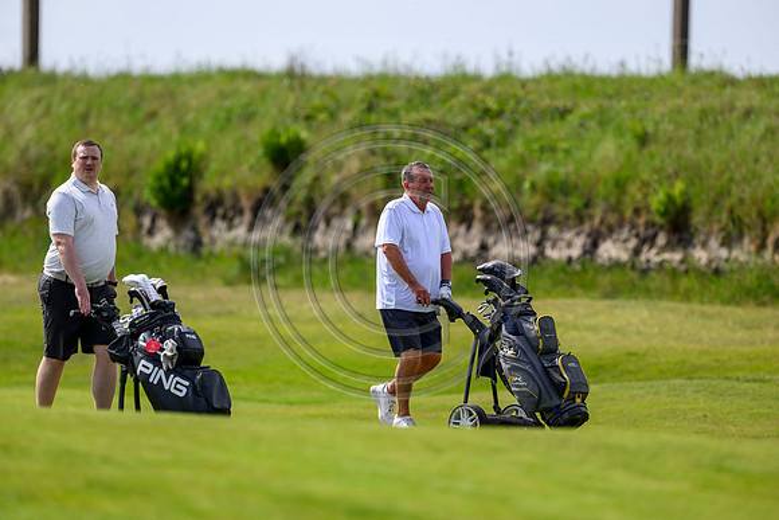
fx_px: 8657
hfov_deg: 5.2
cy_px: 260
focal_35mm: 400
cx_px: 390
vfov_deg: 3.4
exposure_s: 1/4000
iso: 500
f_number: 4
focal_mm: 400
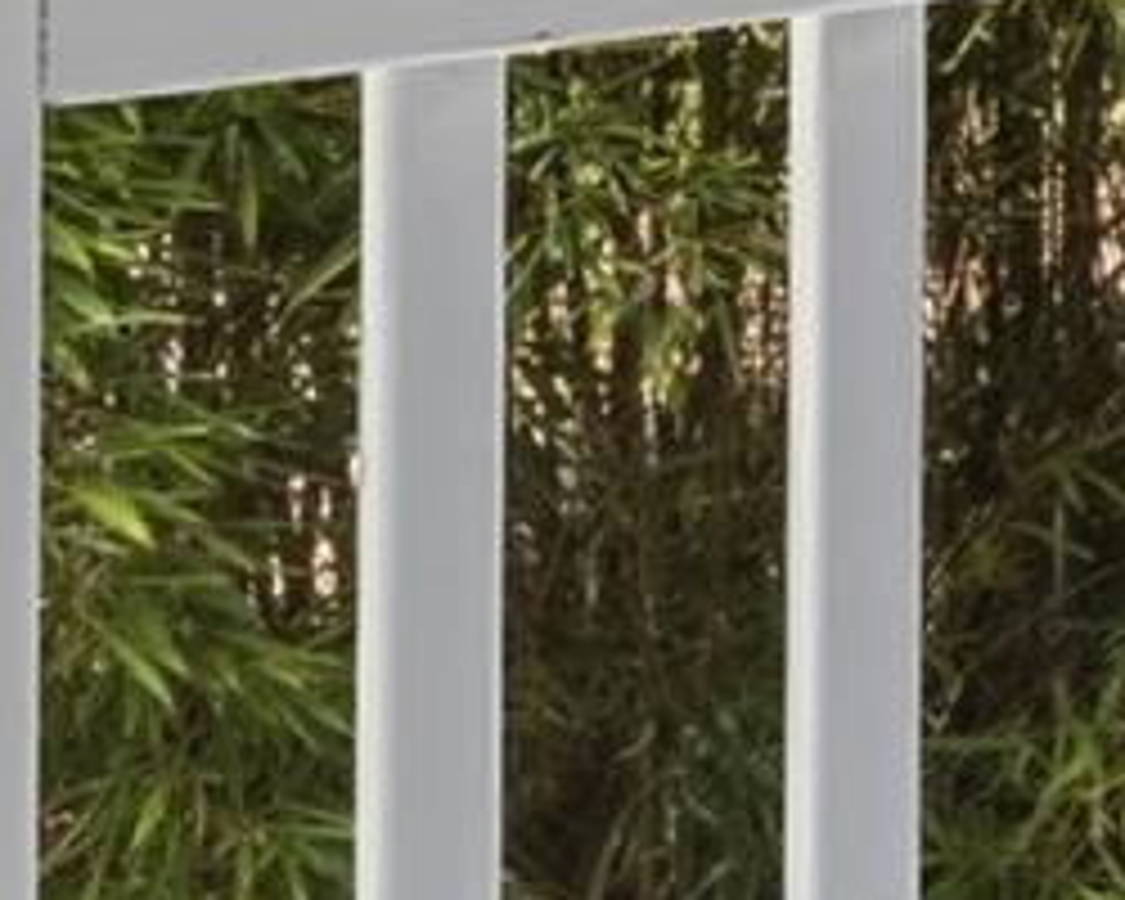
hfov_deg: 9.0
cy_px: -871
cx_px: 4095
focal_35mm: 127
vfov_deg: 11.1
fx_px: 4223
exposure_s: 1/5
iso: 100
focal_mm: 16.5
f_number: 13
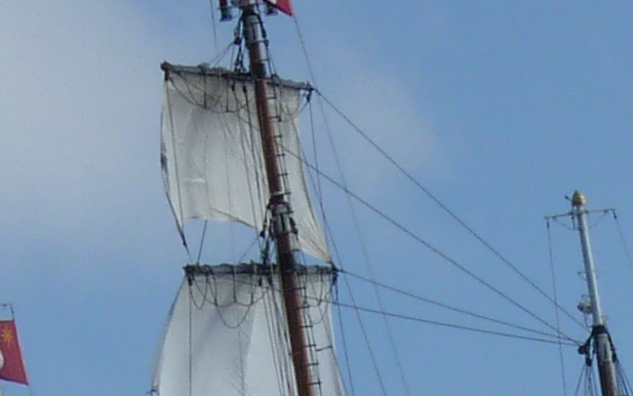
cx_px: 695
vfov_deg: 2.2
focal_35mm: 598
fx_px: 10319
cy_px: 1282
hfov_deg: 3.5
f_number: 5.6
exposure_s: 1/500
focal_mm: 15.5
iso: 80
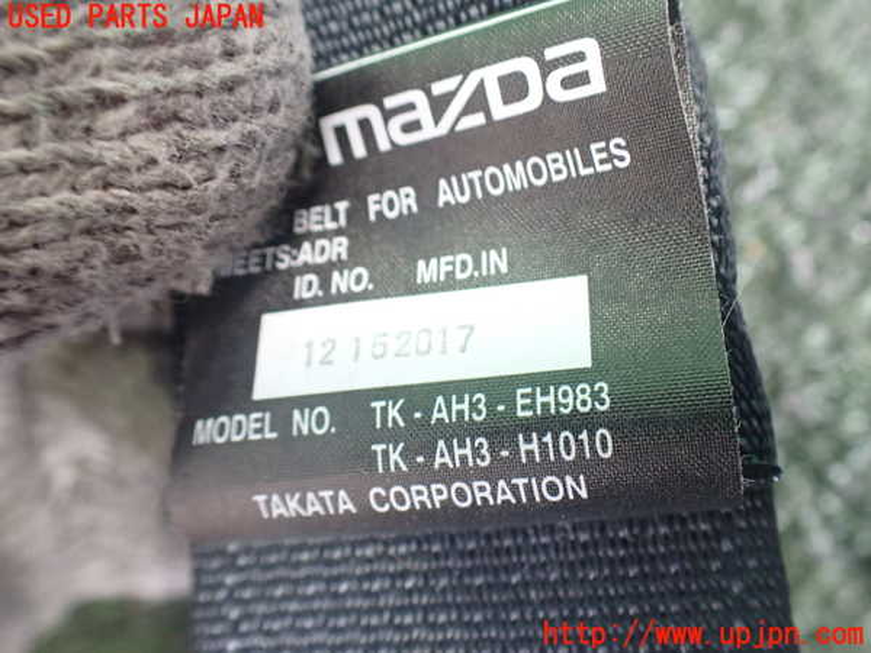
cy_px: 326
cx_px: 436
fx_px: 755
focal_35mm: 30
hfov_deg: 60.0
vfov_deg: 46.8
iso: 800
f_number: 2.3
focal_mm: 5.4
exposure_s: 1/50
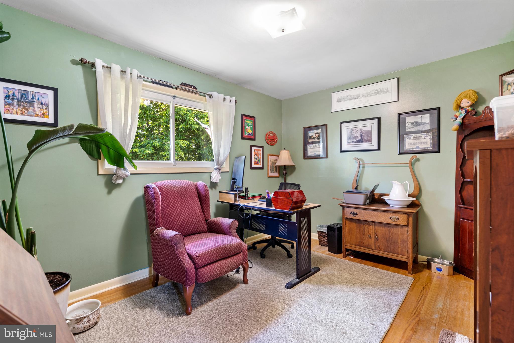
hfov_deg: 96.7
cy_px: 172
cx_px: 257
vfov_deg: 73.7
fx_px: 228
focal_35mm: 16
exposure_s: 2.5
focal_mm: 16
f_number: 8
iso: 640
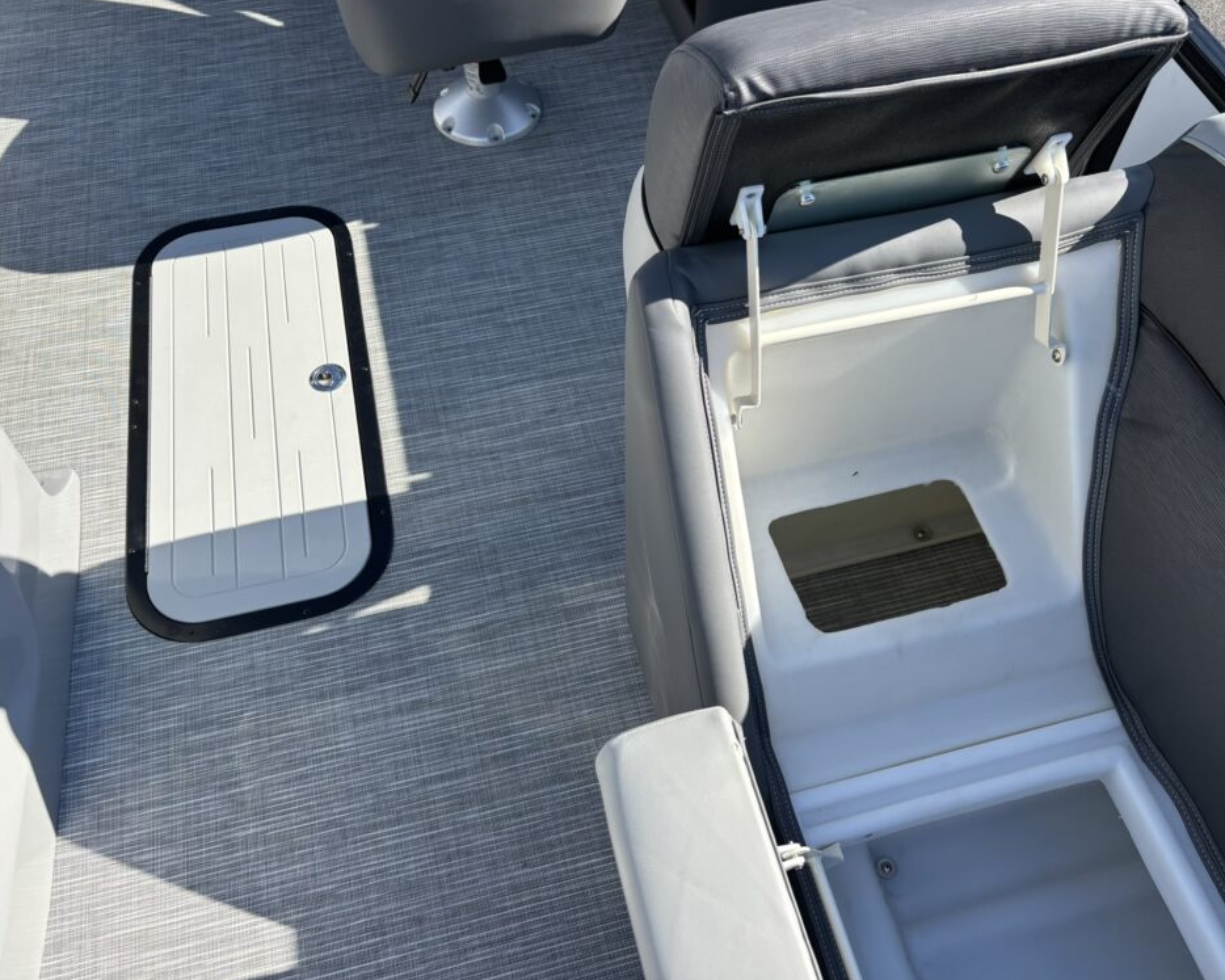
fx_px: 1051
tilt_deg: -53.7
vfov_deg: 49.9
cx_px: 633
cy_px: 463
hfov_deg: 60.4
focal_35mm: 29
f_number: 1.6
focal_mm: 5.96
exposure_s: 1/1751
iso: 50
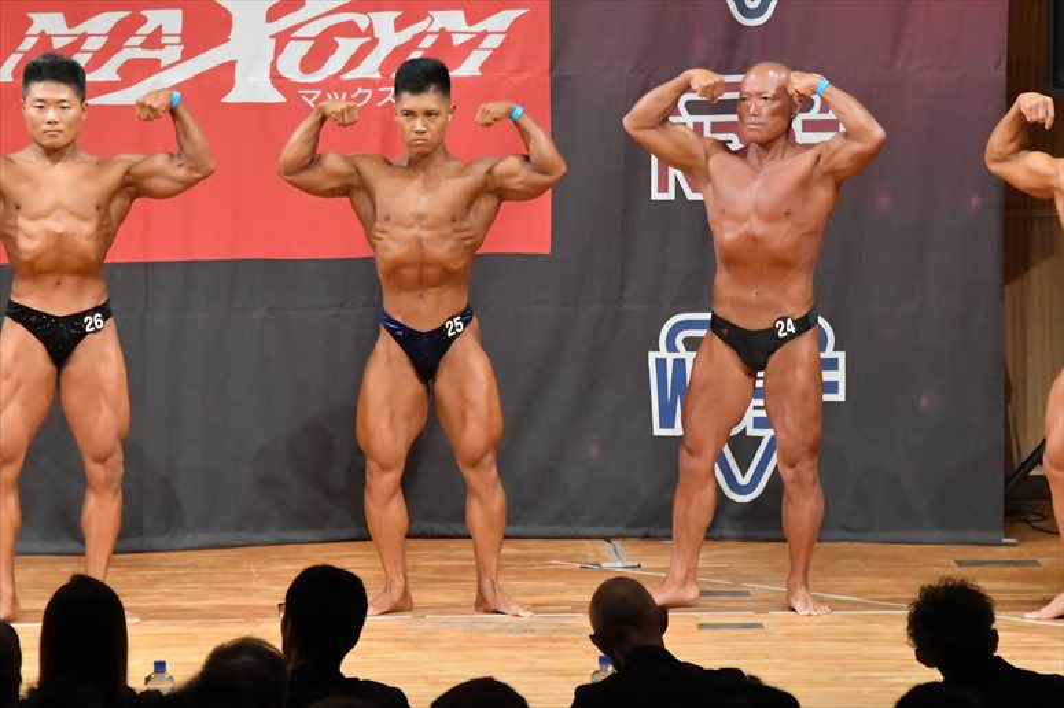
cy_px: 354
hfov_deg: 7.6
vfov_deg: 5.1
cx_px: 532
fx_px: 7976
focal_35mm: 270
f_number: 5.6
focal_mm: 180
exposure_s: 1/400
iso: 14400
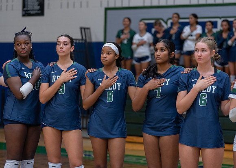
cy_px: 84
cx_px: 118
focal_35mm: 113
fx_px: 758
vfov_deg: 12.7
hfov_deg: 17.7
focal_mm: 108
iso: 1000
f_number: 2.8
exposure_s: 1/320
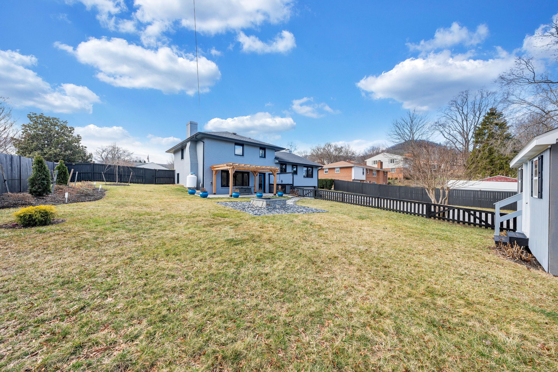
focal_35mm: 12
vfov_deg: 90.0
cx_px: 279
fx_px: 186
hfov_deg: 112.6
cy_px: 186
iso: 400
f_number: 9
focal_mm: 12
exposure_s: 1/200
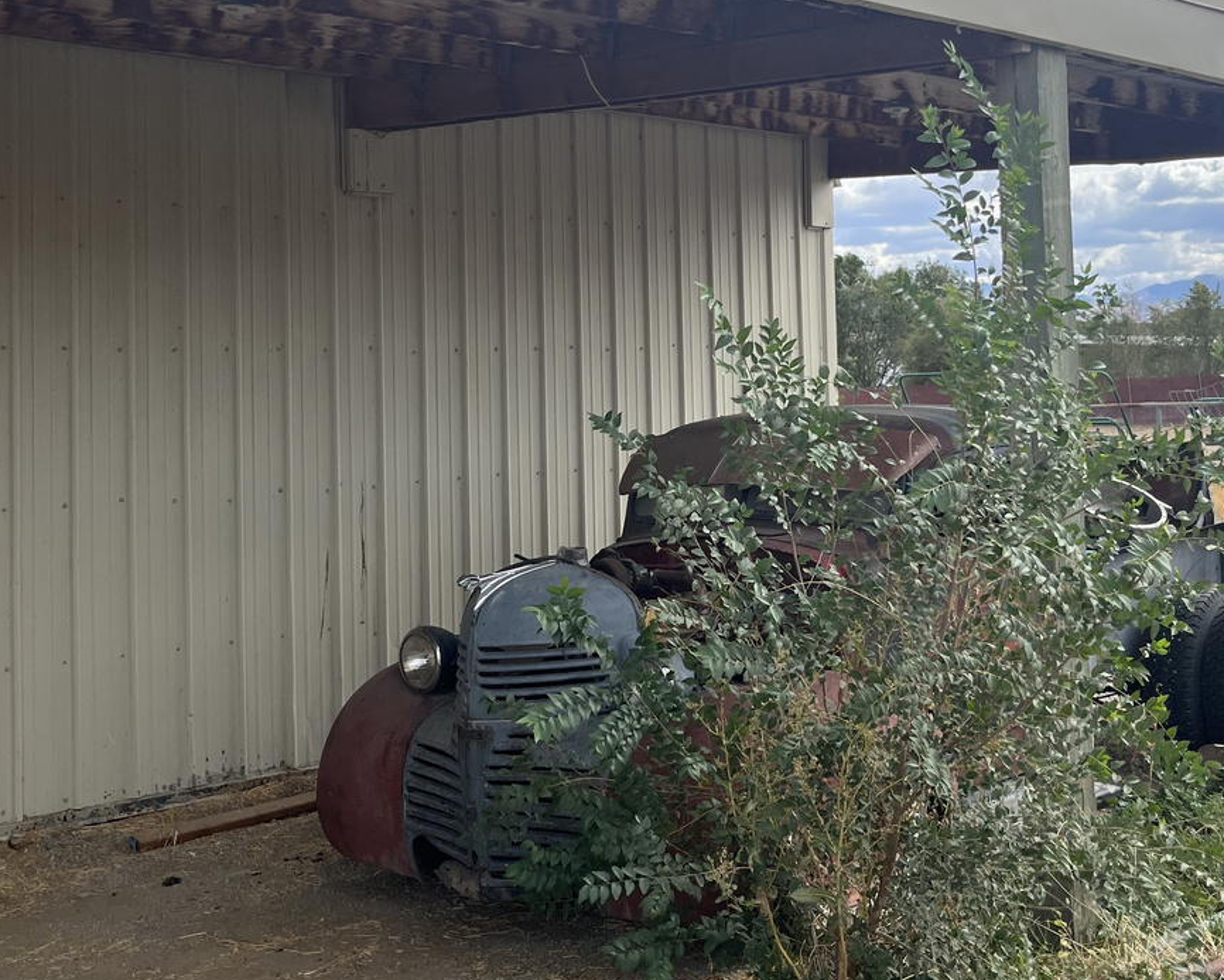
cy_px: 344
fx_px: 1630
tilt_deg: +5.0
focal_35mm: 45
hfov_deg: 41.1
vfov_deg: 33.2
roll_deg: +0.6
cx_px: 670
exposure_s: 1/3049
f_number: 1.6
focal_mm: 5.1
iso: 50
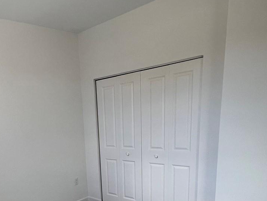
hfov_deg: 57.8
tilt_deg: -13.6
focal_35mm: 29
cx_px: 60
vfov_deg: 44.8
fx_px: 224
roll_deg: +5.1
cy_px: 172
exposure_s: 1/122
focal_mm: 1.57
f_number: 1.8
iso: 40
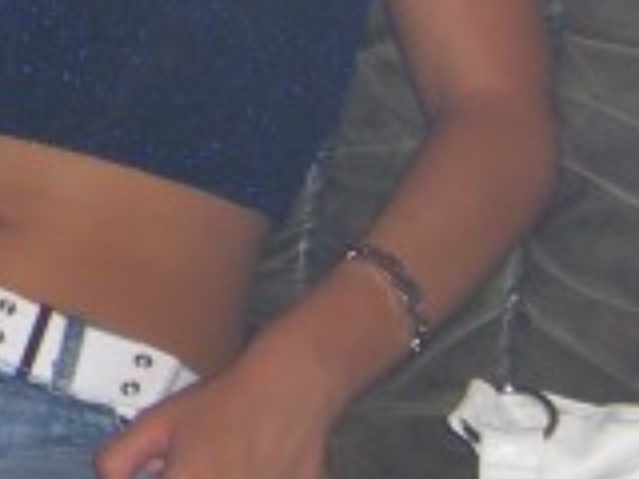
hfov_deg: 6.9
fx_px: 5261
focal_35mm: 285
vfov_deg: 5.2
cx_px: -296
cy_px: -196
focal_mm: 11.8
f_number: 3.6
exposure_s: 1/60
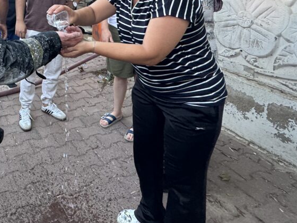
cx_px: 30
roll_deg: -3.1
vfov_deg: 40.2
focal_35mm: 32
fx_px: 275
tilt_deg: -13.8
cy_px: 15
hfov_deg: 50.4
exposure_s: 1/99
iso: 160
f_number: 2.2
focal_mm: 2.22
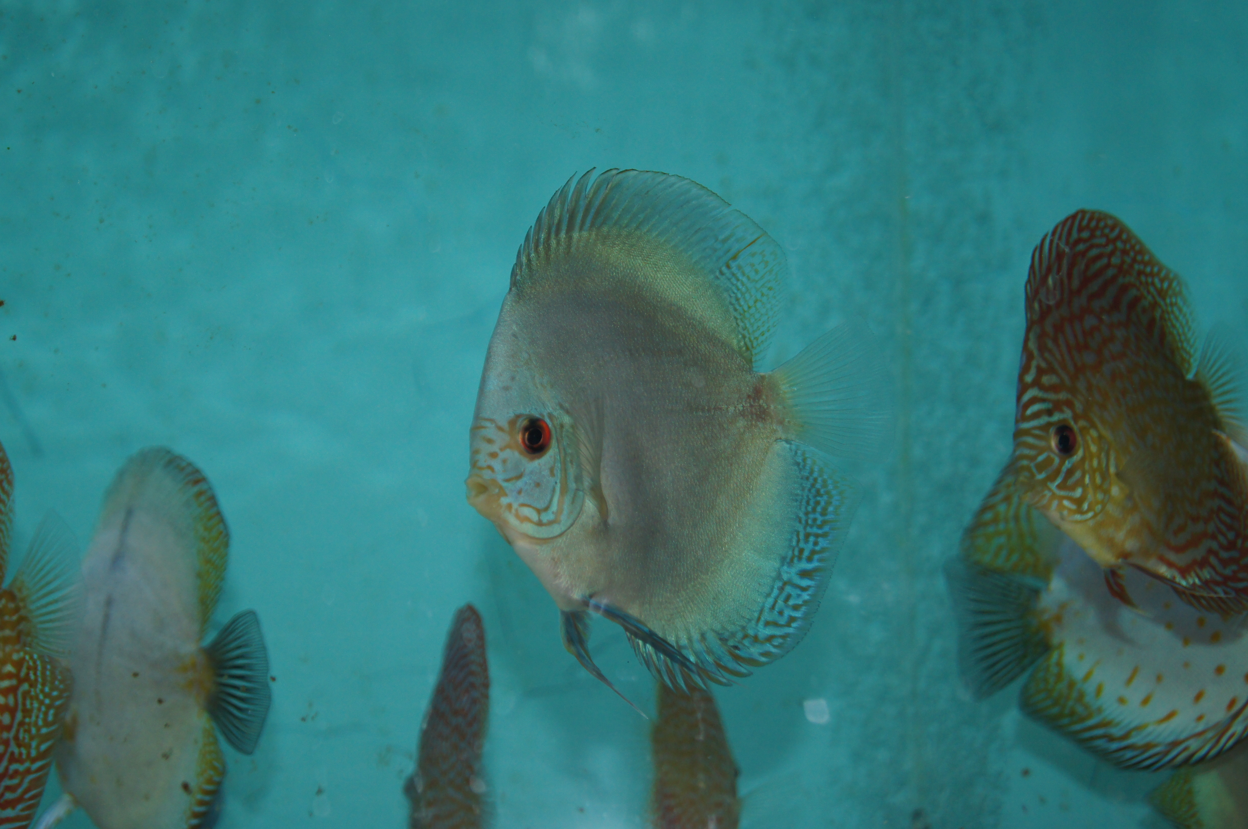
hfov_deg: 27.0
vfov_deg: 18.1
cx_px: 624
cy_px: 414
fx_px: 2597
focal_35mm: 75
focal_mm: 50
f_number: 5.6
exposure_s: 1/80
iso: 640
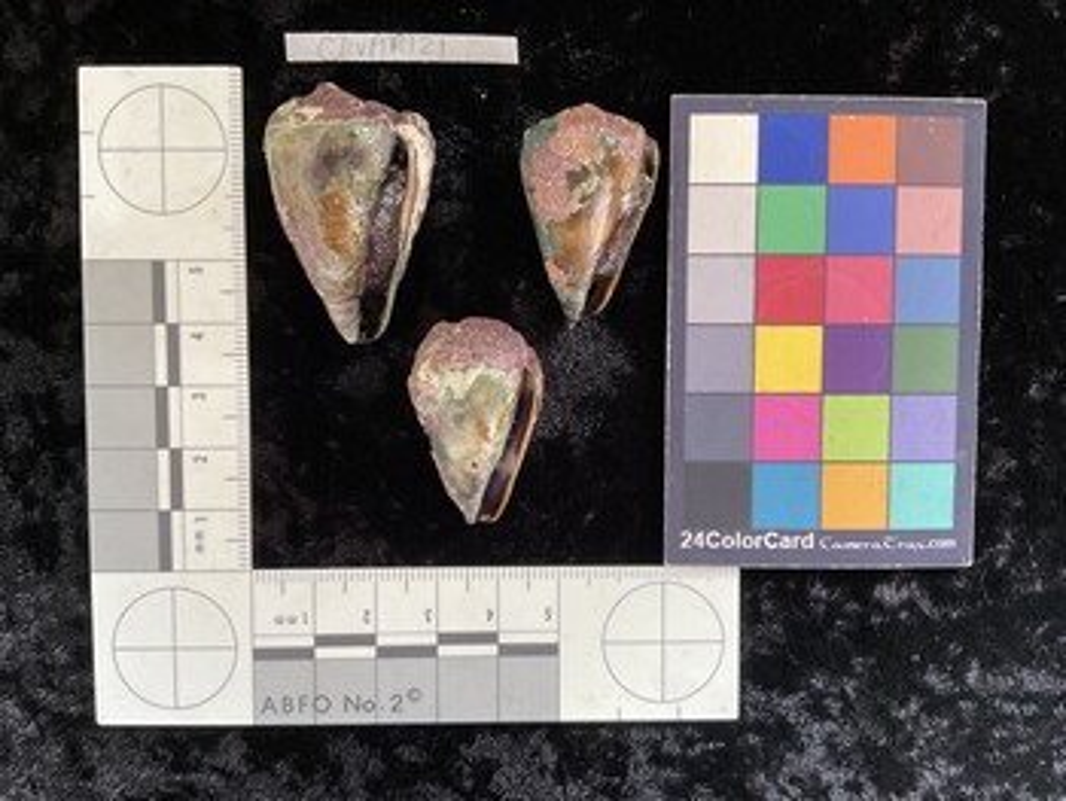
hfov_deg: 61.6
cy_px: 400
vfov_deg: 48.3
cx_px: 533
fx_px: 894
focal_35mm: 29
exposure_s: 1/60
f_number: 1.8
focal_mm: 3
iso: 125
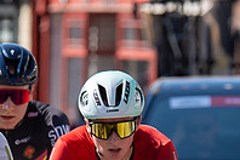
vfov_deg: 1.5
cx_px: 19
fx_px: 6286
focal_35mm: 943
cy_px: 137
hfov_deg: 2.2
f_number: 3.5
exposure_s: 1/1000
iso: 100
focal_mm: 125
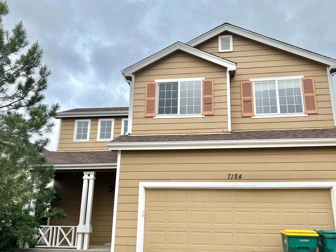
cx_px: 175
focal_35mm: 31
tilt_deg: +15.7
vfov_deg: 45.4
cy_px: 140
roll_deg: -0.3
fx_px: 301
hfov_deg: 58.3
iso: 50
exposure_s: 1/3257
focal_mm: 5.7
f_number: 1.5
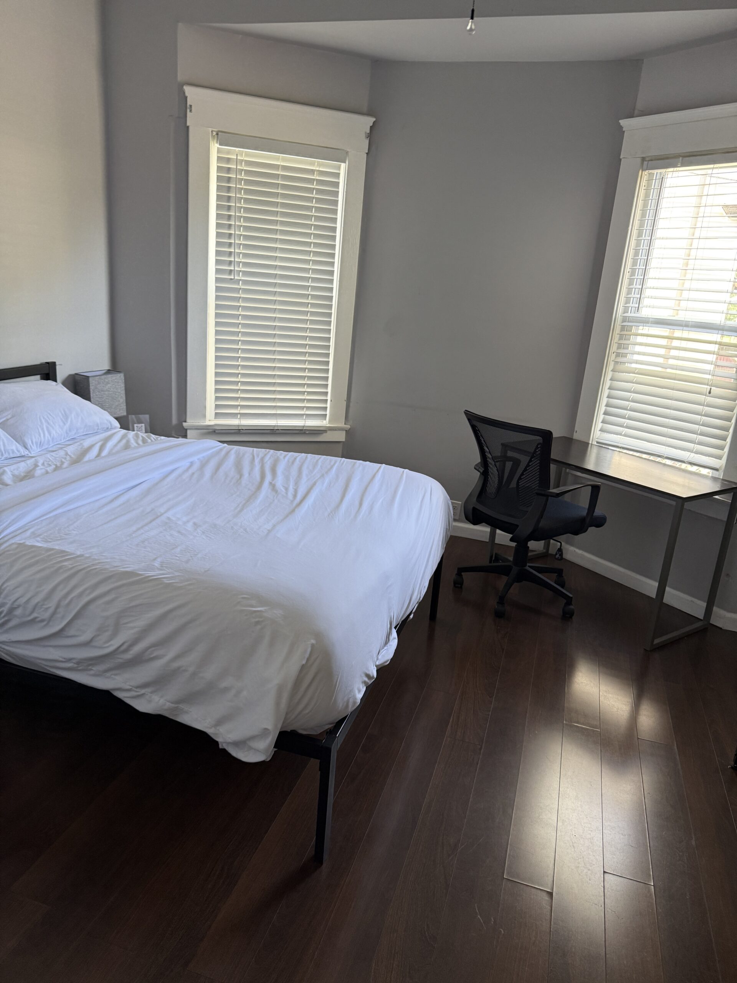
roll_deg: -4.0
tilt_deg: -16.4
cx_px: 368
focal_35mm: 24
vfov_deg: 71.6
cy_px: 492
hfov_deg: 56.8
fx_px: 681
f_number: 1.78
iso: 200
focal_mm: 6.76
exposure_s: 1/80
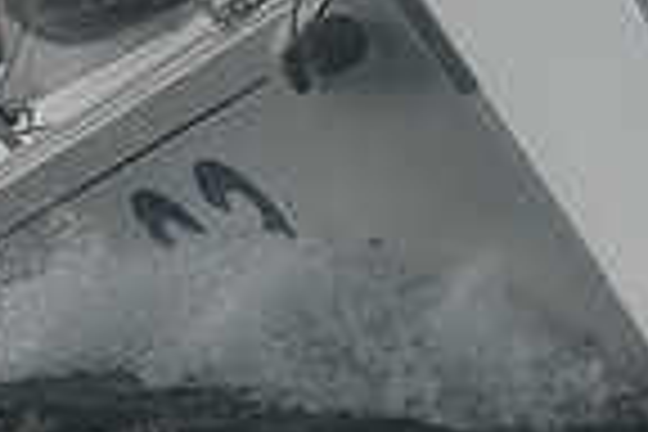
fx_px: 9053
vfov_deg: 2.7
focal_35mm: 503
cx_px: 414
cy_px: -259
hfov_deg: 4.1
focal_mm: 125
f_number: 4
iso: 400
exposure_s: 1/640
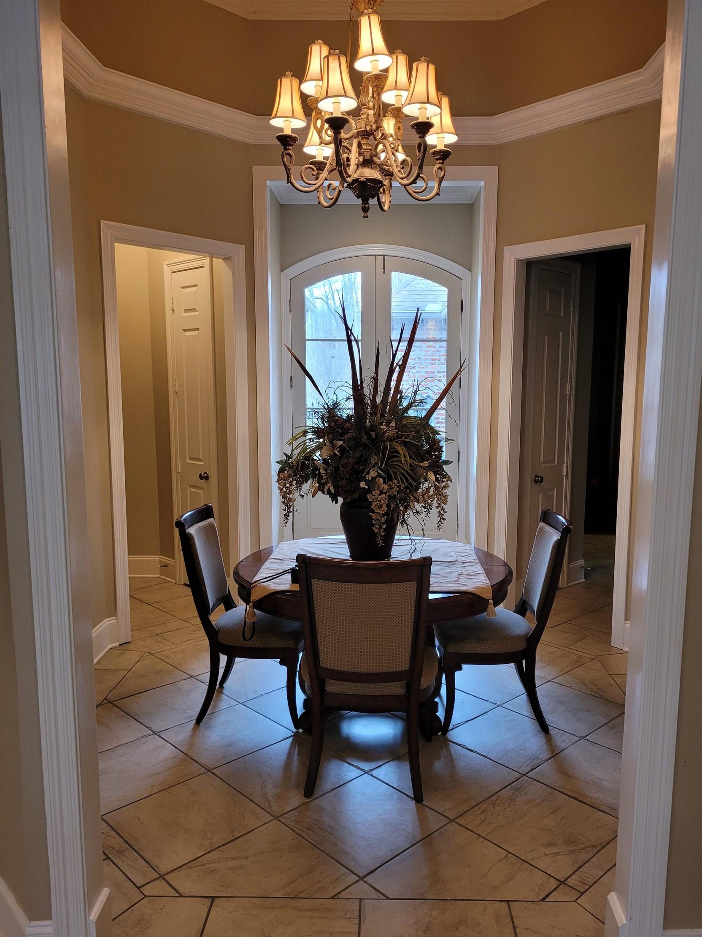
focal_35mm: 27
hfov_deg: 51.3
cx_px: 362
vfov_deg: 65.3
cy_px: 482
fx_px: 730
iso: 250
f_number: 1.8
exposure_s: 1/120
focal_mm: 5.4
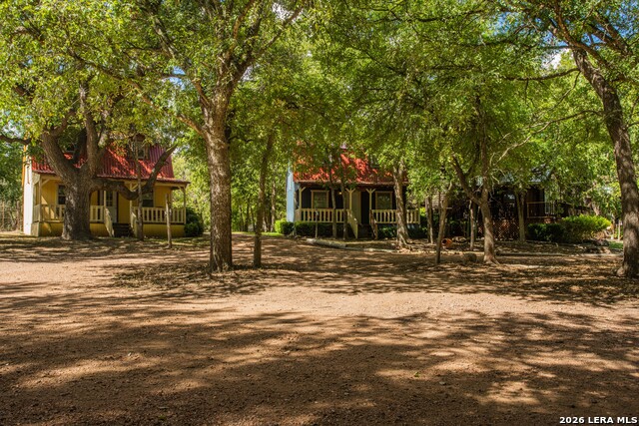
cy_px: 213
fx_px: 533
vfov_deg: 43.6
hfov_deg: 61.9
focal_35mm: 30
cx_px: 320
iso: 500
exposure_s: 1/100
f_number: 13
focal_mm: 30
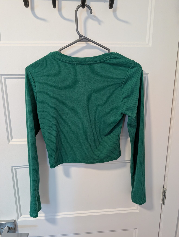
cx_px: 90
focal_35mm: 24
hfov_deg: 56.9
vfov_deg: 71.5
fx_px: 165
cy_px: 118
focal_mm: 6.9
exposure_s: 1/120
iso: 893
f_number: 1.68
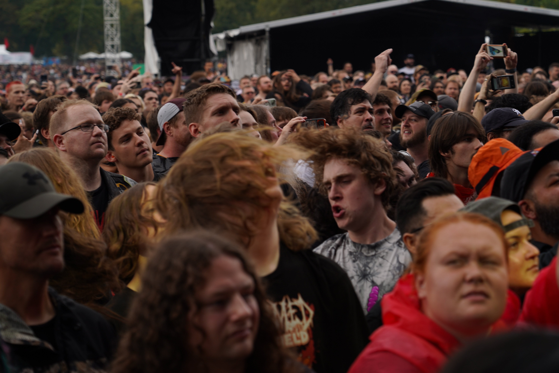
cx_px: 280
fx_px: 1630
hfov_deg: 19.5
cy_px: 186
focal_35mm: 105
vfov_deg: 13.0
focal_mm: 105
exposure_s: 1/250
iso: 100
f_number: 5.6
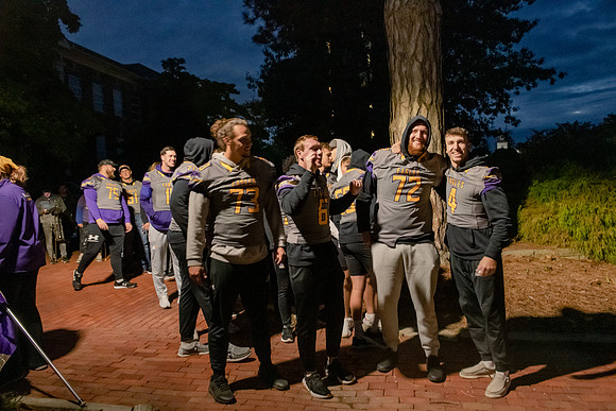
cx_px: 308
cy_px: 206
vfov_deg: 46.4
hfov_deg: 65.5
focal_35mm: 28
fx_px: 479
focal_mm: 28
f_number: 5.6
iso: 6400
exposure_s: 1/40
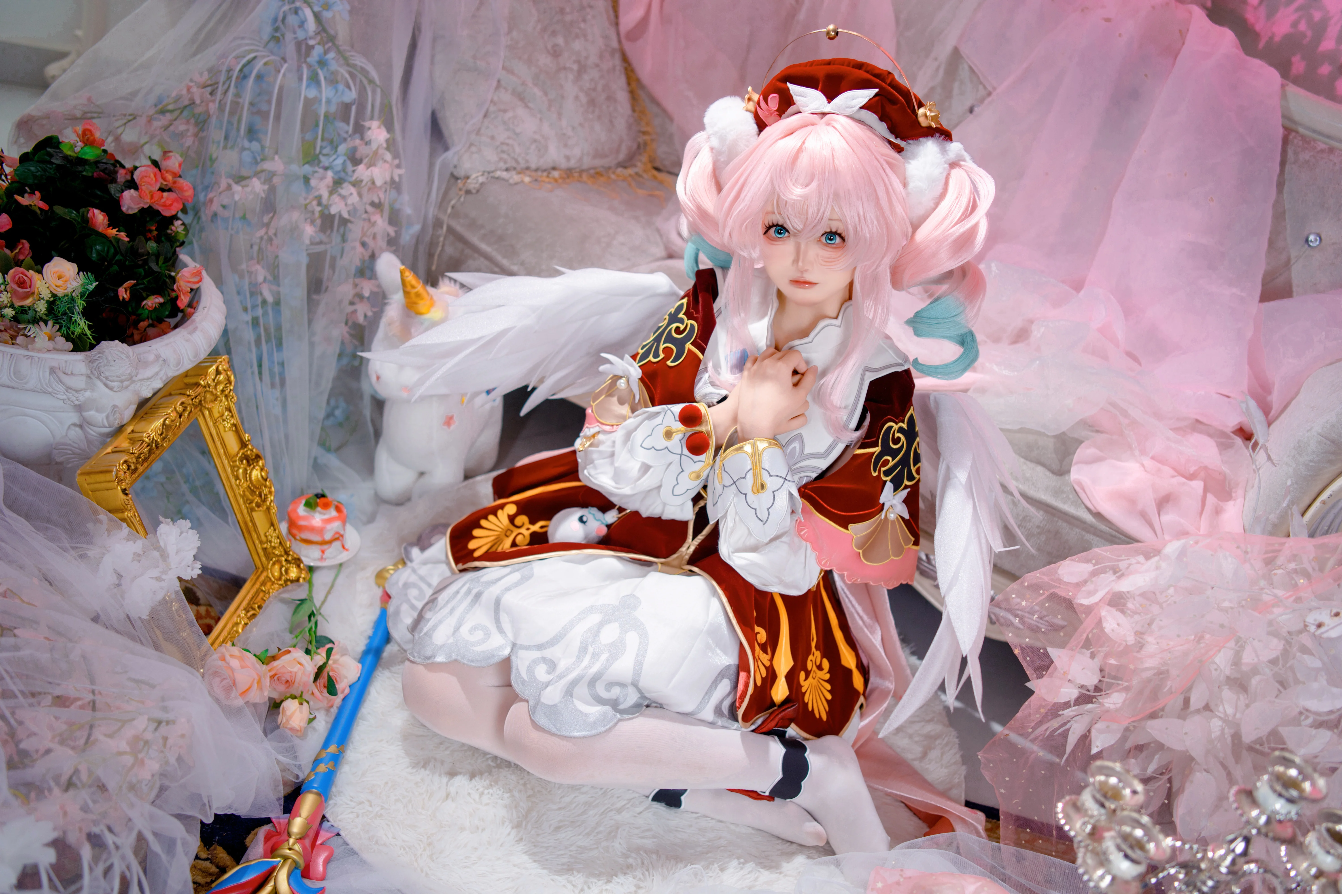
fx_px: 1305
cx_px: 671
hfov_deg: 54.4
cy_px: 447
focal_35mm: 35
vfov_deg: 37.9
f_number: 2.2
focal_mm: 35
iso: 200
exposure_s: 1/400
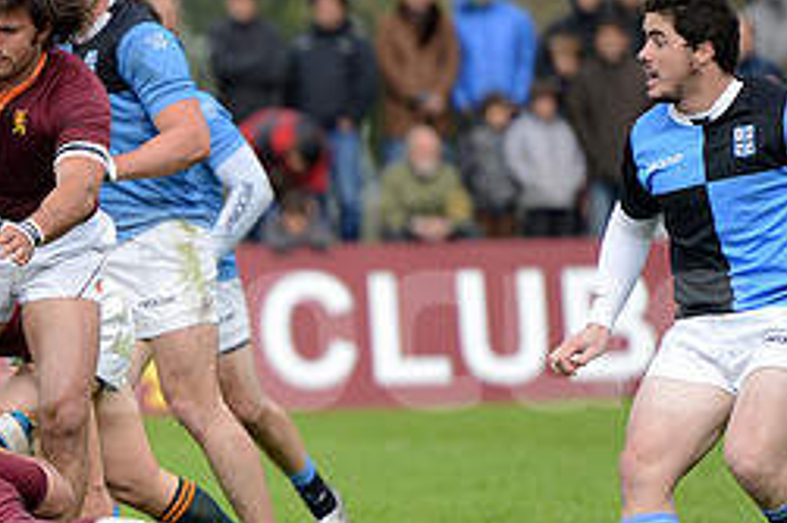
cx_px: -34
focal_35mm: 451
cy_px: 305
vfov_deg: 3.0
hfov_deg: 4.6
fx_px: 9853
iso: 320
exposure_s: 1/1250
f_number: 2.8
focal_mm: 195
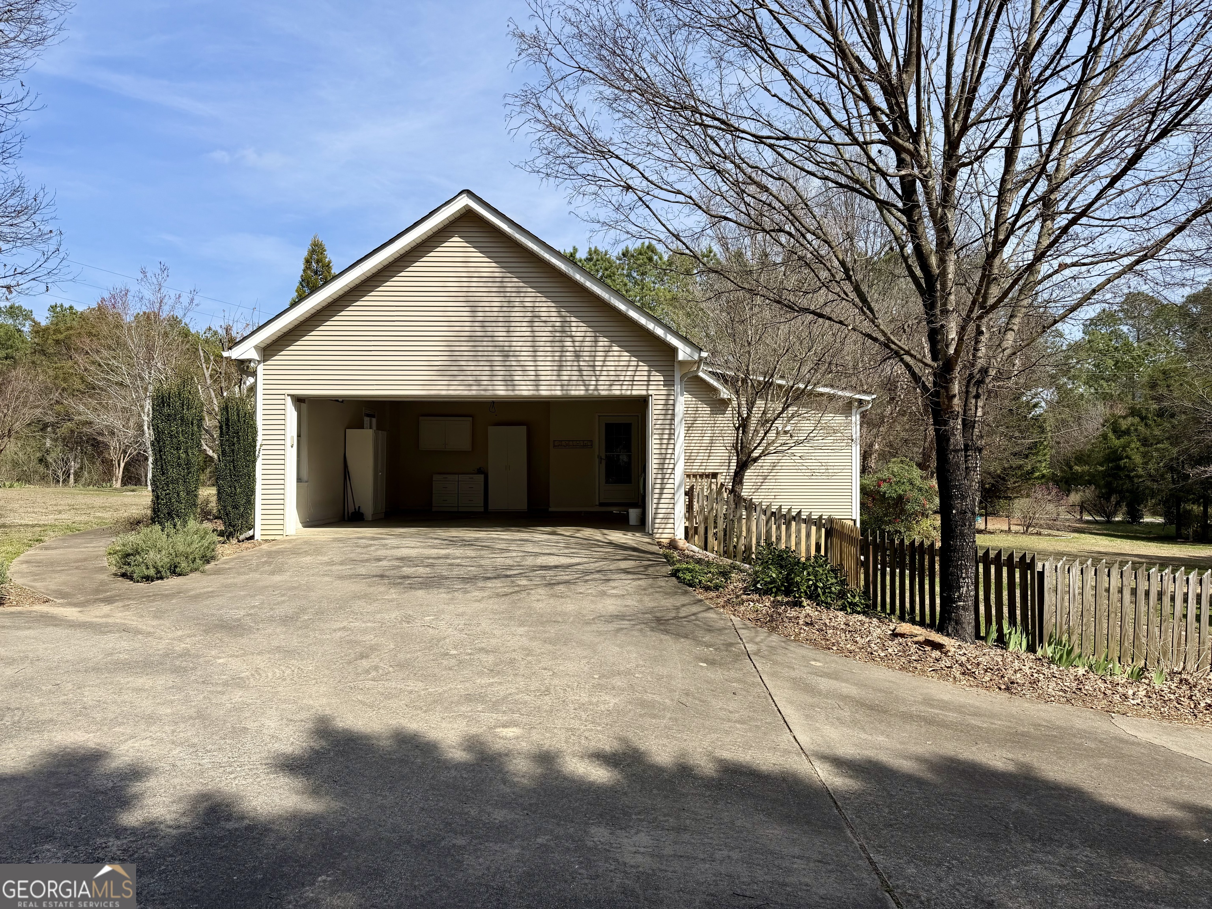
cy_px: 454
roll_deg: -0.2
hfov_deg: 71.6
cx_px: 606
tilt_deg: +1.7
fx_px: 840
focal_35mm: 24
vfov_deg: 56.8
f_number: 1.78
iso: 80
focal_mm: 6.76
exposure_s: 1/4405
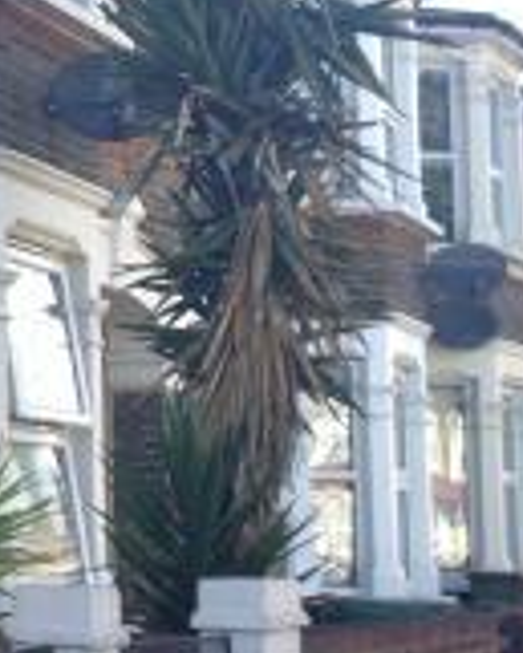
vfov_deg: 16.4
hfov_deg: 12.4
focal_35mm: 117
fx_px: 2262
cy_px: 264
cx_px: -324
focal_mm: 4.28
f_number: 2.4
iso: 50
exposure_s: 1/264
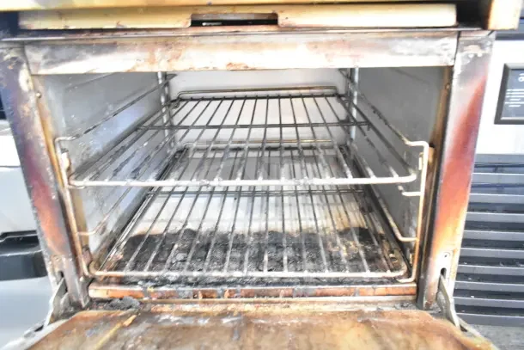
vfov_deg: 48.0
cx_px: 262
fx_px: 393
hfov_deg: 67.4
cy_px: 175
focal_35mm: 27
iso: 3600
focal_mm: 18
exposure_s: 1/30
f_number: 3.5
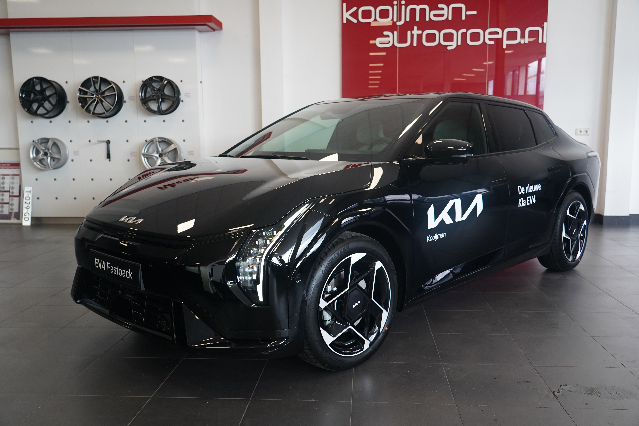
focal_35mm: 31
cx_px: 320
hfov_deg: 60.3
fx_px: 550
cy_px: 213
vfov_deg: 42.3
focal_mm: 31
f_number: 4.5
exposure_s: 1/60
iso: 1600
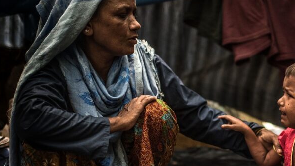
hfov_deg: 34.2
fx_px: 469
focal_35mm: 60
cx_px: 219
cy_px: 134
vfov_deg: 19.8
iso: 800
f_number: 1.4
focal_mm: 35
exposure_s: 1/2500
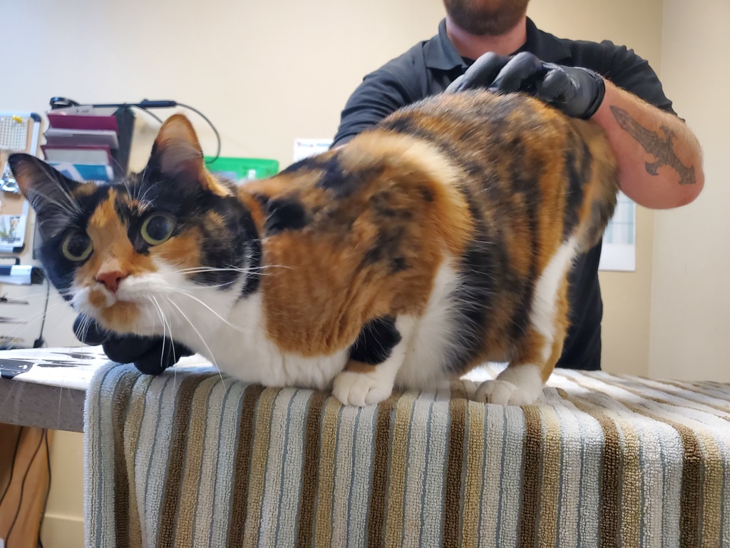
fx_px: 548
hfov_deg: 67.3
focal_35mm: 26
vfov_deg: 53.1
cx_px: 365
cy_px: 274
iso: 500
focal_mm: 4.3
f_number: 1.5
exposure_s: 1/60
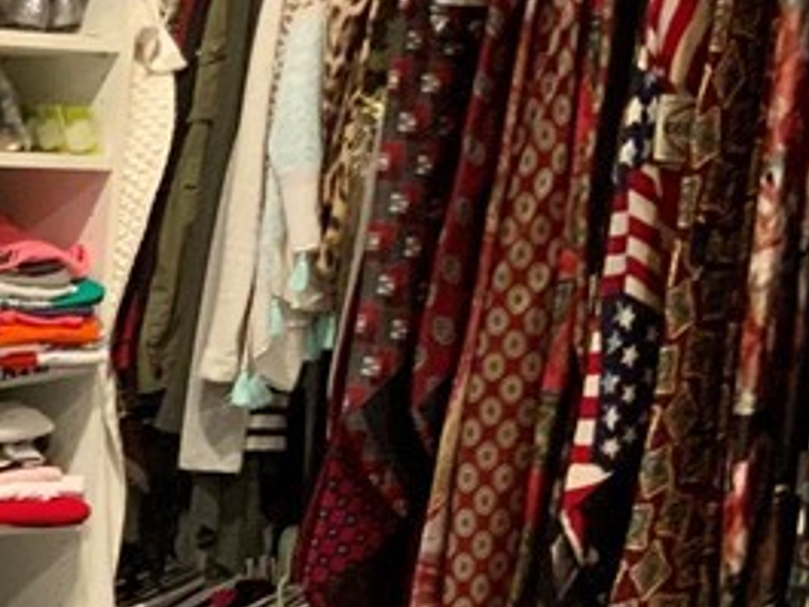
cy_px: 778
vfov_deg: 12.8
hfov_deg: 16.2
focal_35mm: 112
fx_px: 2619
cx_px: -369
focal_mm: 3
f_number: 1.8
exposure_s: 1/60
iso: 160
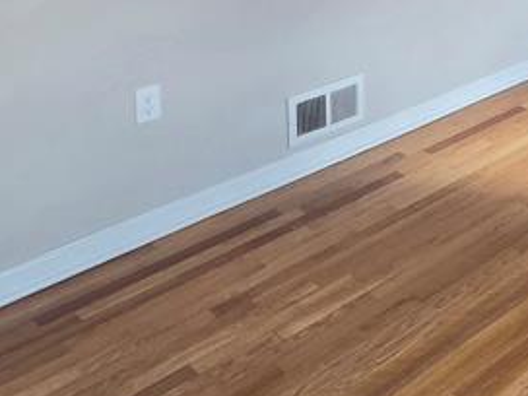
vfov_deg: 25.0
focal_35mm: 49
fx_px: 747
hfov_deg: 28.8
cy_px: -142
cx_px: 743
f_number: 2.2
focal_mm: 2.2
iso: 250
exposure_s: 1/120
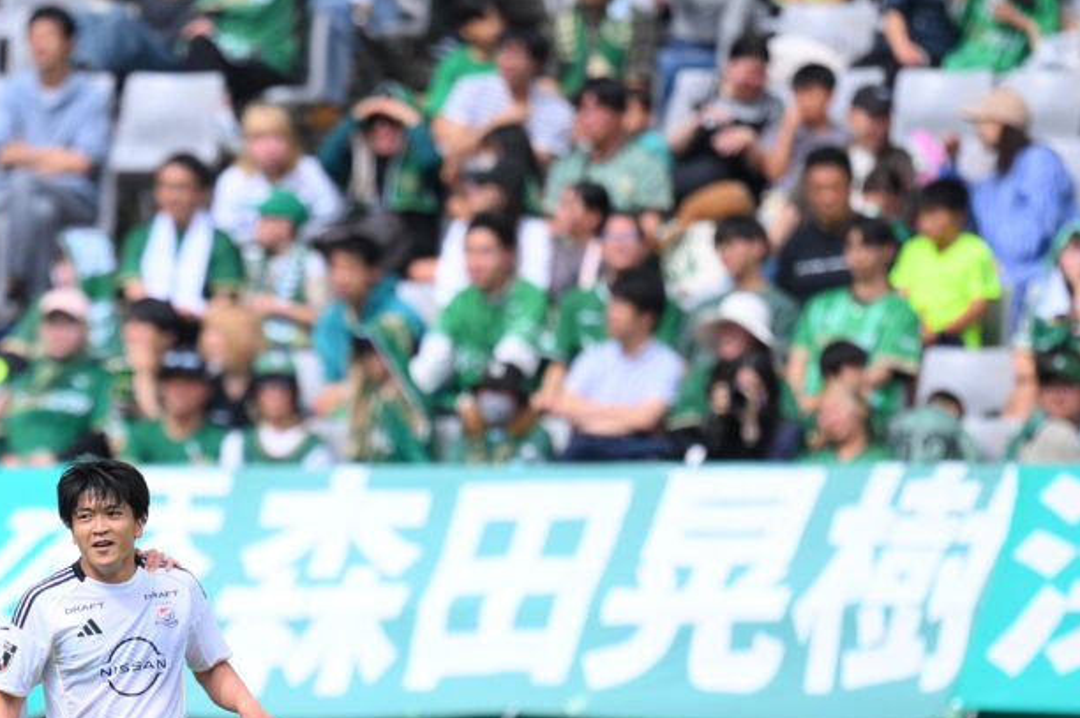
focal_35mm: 1177
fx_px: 35281
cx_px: 49
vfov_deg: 1.2
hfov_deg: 1.8
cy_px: 587
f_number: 2.8
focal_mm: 400
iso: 320
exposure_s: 1/2000
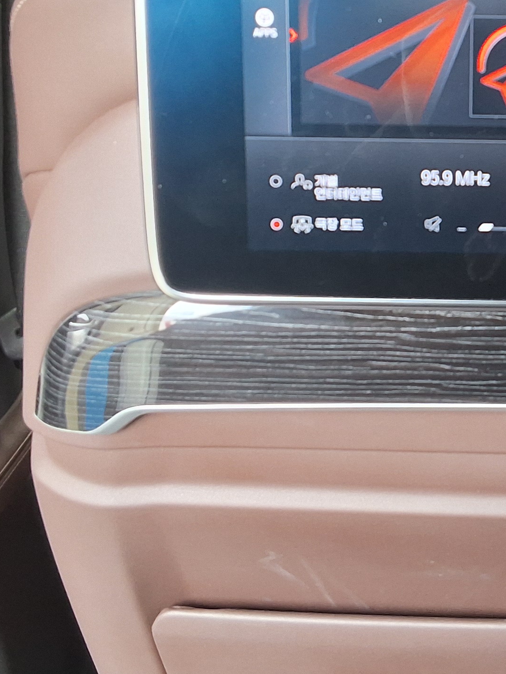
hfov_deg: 22.1
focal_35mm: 64
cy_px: 192
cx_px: 509
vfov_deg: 29.9
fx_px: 1247
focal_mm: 2.91
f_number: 1.9
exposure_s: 1/40
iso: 100
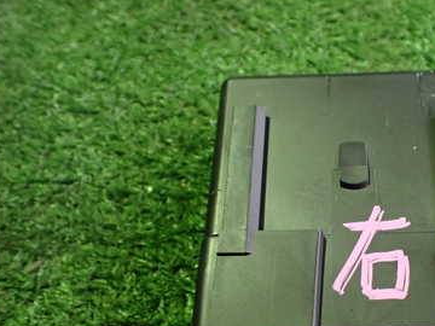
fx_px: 628
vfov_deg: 28.9
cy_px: 223
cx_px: 348
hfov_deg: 36.9
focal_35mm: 50
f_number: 2.3
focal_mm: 5.4
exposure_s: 1/50
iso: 800
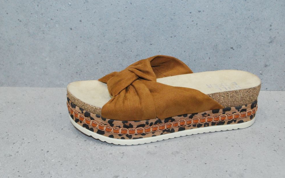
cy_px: 87
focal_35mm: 48
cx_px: 151
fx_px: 373
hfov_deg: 41.8
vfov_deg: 26.9
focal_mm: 26
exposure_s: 1/200
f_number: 8
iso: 1600
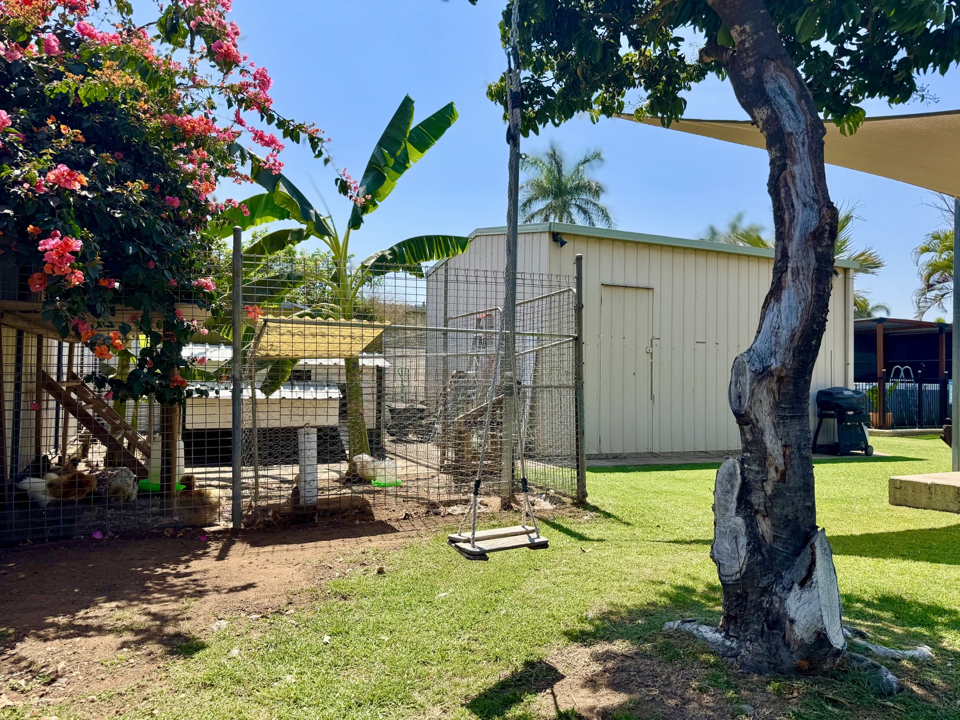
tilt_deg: +2.1
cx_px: 480
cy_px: 360
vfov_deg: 56.8
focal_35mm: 24
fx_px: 666
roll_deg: -1.0
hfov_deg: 71.6
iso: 80
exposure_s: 1/2174
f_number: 1.78
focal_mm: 6.76
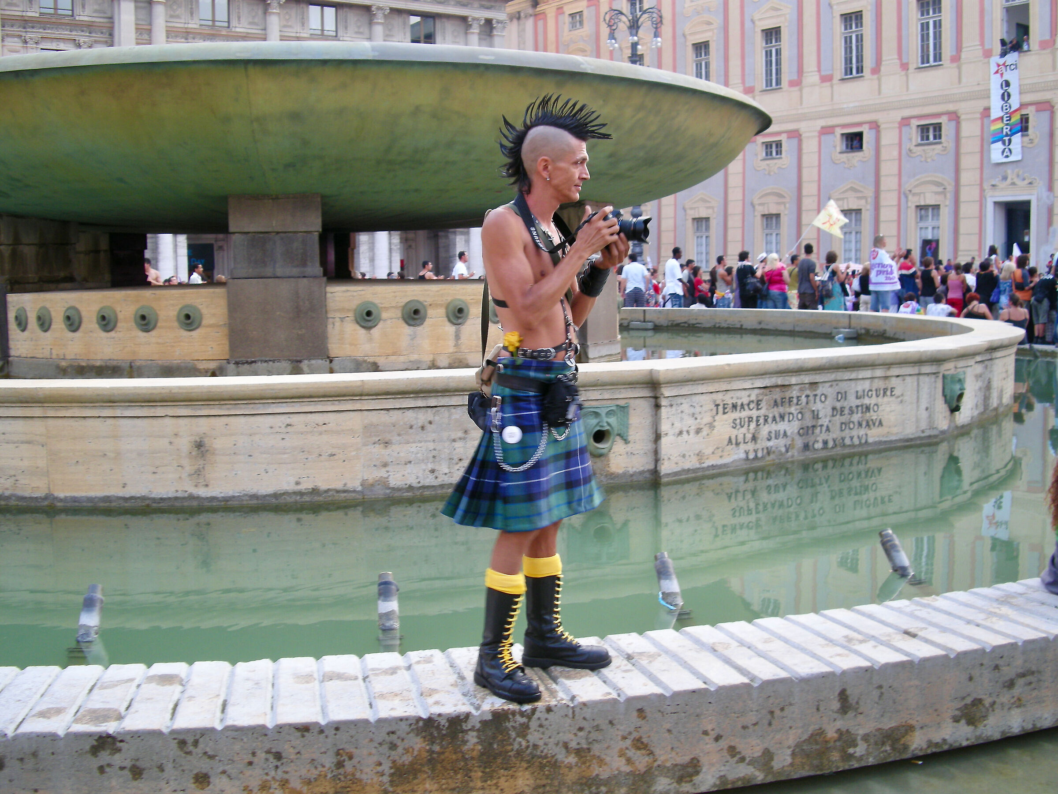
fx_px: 1131
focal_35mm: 37
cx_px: 529
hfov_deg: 50.1
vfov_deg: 38.7
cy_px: 397
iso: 64
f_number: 2.8
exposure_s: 1/23
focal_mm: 7.9
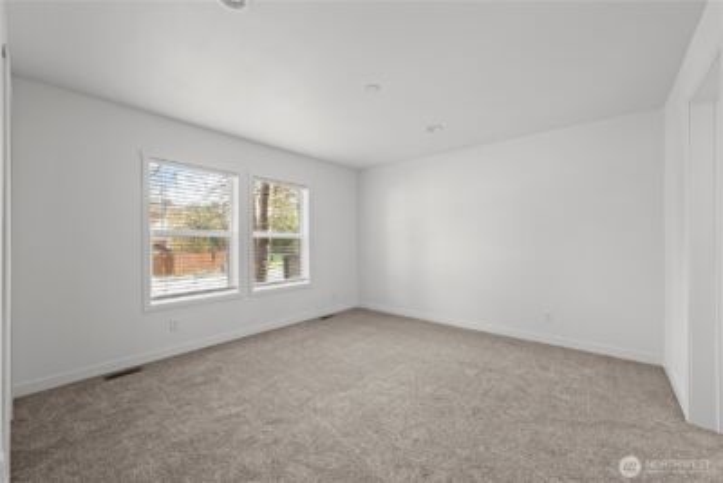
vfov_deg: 81.3
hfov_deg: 104.2
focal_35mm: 14
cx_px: 362
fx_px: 281
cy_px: 242
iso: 200
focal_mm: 14
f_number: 8
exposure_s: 1/2
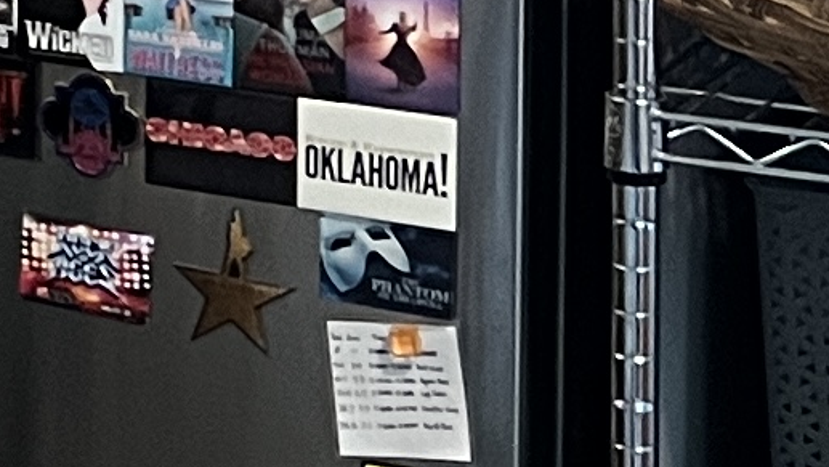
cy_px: -846
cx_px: -1190
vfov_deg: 5.2
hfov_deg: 8.8
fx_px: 4859
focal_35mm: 221
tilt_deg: -4.3
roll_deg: +0.7
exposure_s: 1/60
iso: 250
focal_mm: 5.7
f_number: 1.5
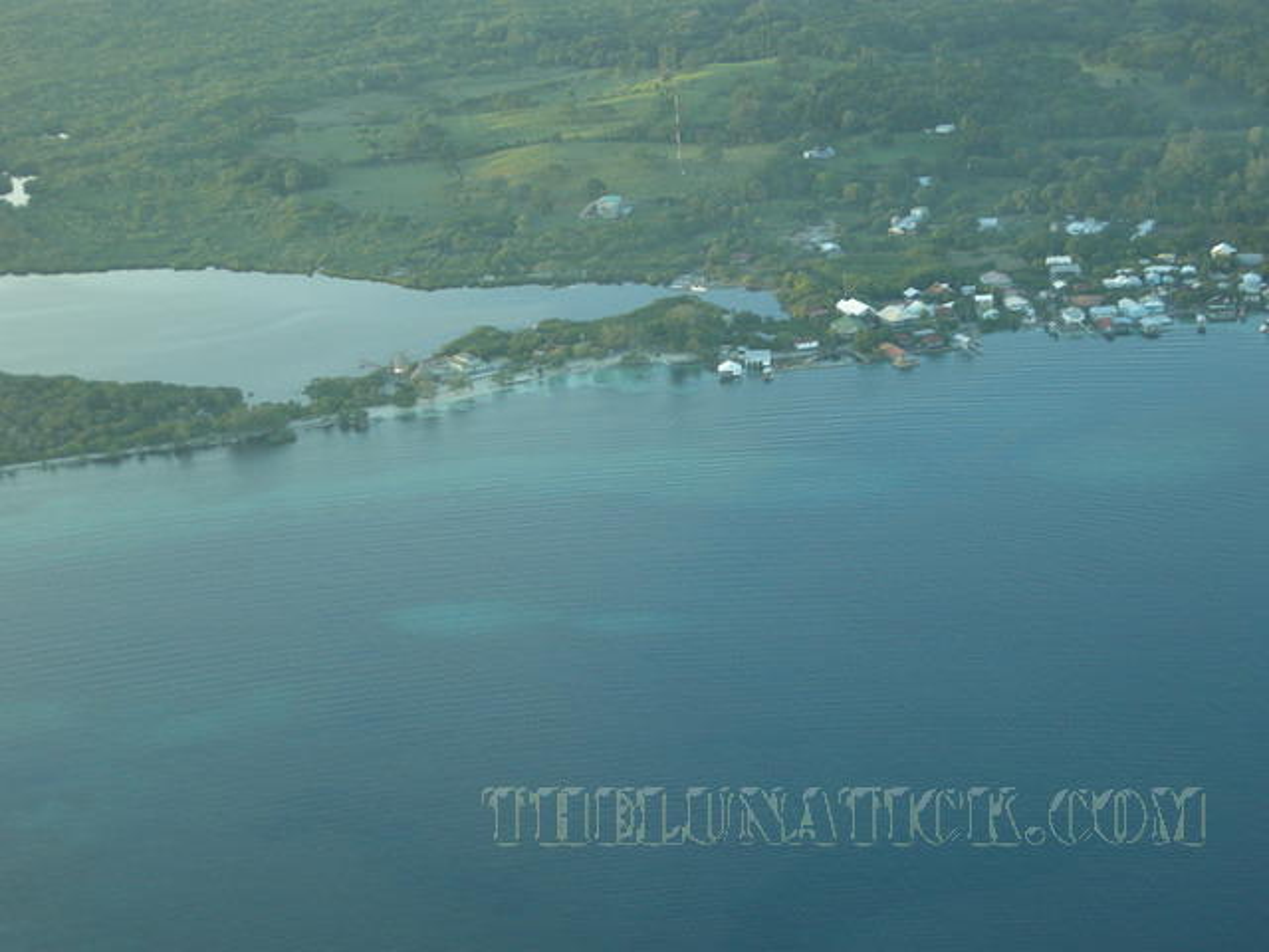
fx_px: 3189
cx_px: 634
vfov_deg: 17.0
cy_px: 476
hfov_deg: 22.5
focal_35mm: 87
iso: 185
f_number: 4.3
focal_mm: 18.6
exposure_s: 1/55.4
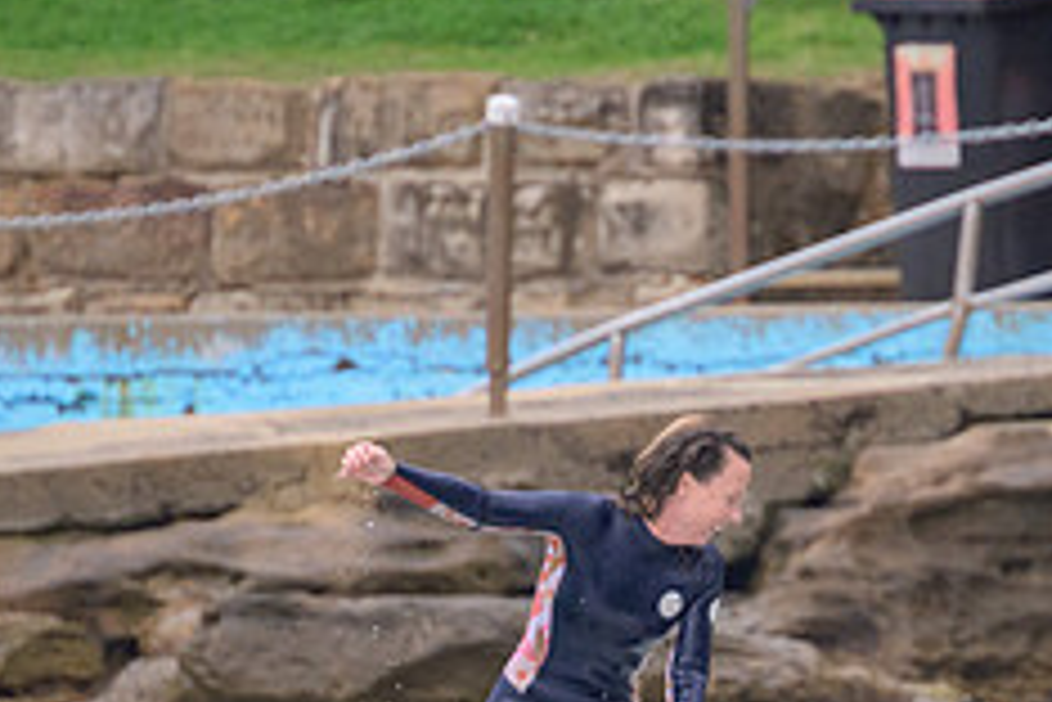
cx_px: 846
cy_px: 681
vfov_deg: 0.6
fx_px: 61917
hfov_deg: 1.0
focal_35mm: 2119
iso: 1600
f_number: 11
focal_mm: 800
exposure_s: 1/1250
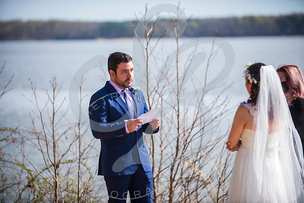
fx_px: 1351
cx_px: 152
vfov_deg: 8.6
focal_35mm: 160
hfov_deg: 12.8
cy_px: 102
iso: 100
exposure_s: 1/1000
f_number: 2.8
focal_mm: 160
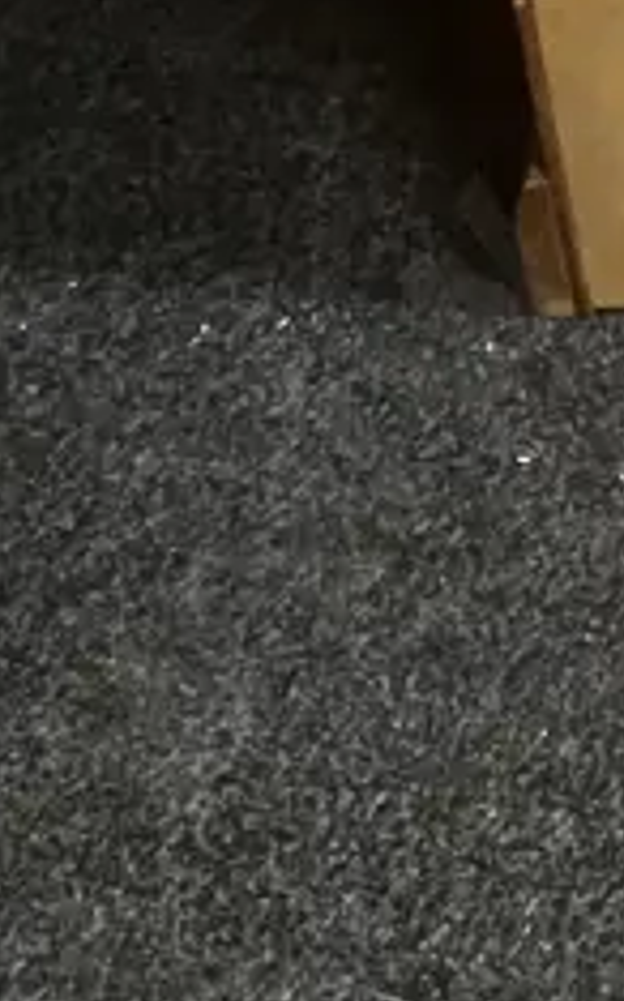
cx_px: 1410
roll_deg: +1.9
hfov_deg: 9.2
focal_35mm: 130
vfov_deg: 13.8
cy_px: -950
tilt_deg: -28.3
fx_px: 3542
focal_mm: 3.99
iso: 250
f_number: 1.8
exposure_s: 1/50
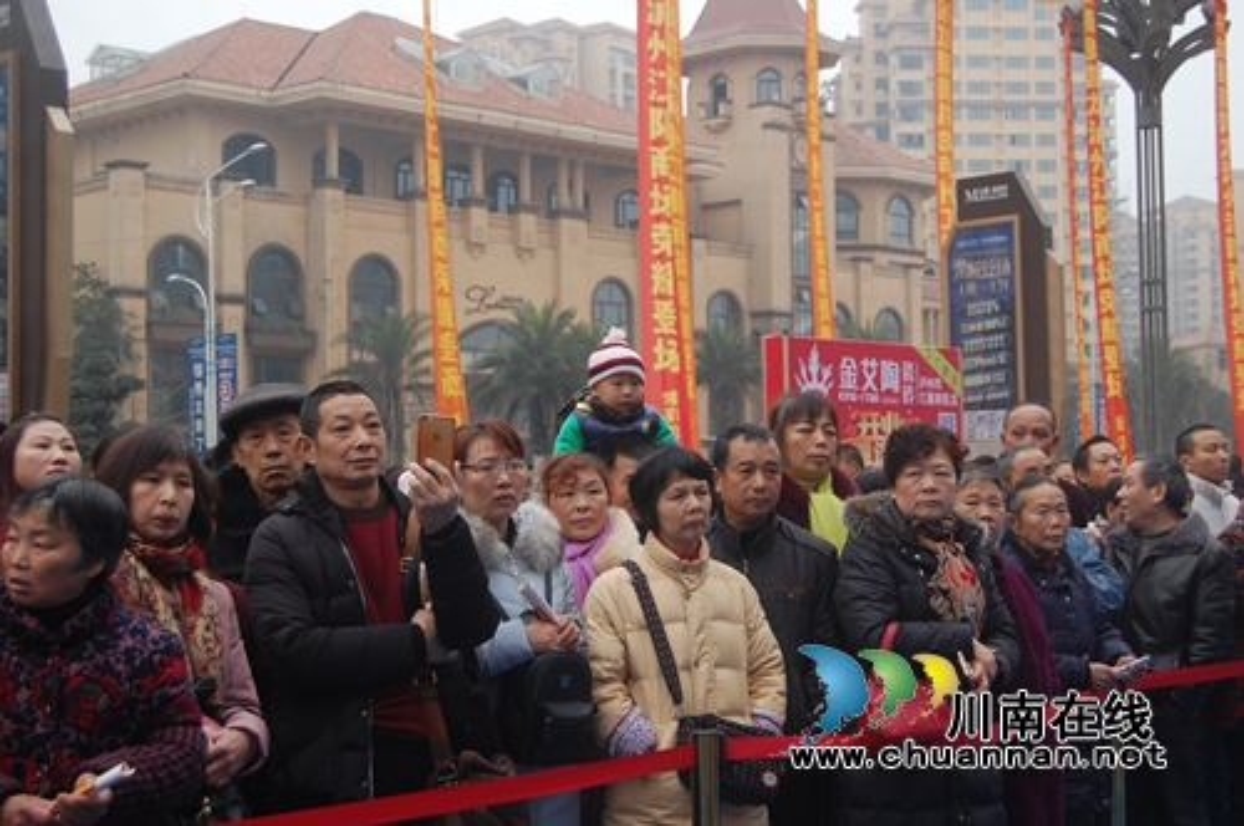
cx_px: 622
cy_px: 413
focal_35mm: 57
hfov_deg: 35.1
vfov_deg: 23.7
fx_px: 1967
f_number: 5.6
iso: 400
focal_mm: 38
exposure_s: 1/125
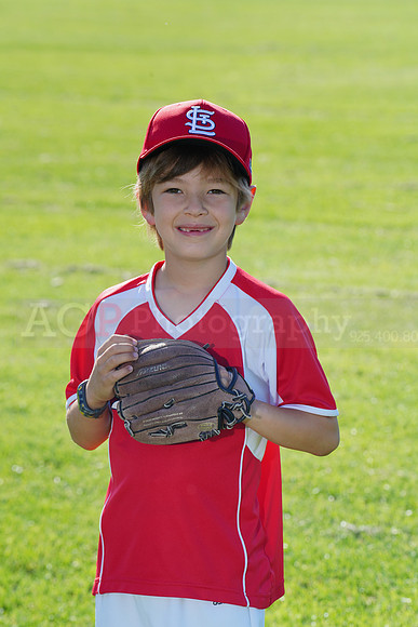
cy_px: 314
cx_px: 209
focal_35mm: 197
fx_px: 3429
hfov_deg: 7.0
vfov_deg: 10.4
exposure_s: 1/200
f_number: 10
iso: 200
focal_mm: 197
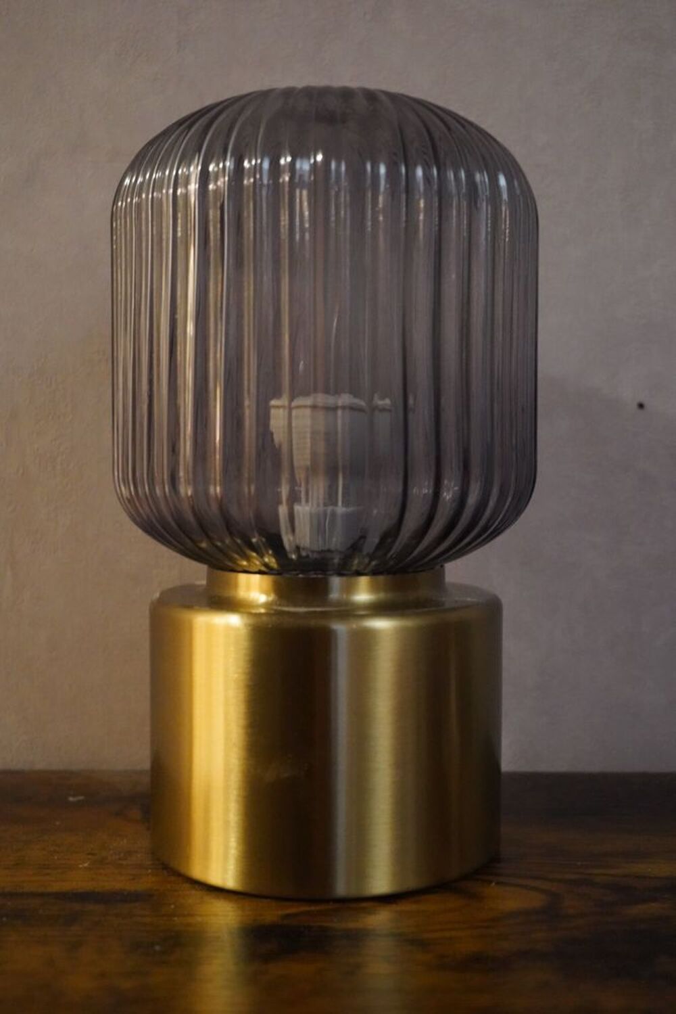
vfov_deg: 47.4
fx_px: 1154
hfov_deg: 32.6
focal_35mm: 41
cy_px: 507
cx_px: 338
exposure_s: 1/50
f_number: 5
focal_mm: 41
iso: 12800
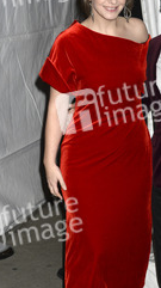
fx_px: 822
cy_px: 166
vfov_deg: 19.8
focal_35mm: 108
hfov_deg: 11.1
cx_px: 152
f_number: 4.8
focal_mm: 62
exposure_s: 1/250
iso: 800
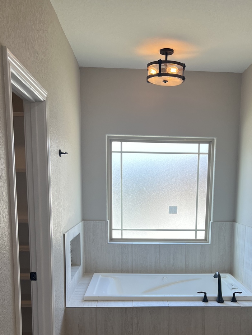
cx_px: 150
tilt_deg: -8.4
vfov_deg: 45.5
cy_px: 244
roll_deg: -1.3
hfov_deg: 35.8
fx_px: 388
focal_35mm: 40
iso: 40
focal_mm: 5.7
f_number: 1.5
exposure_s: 1/280
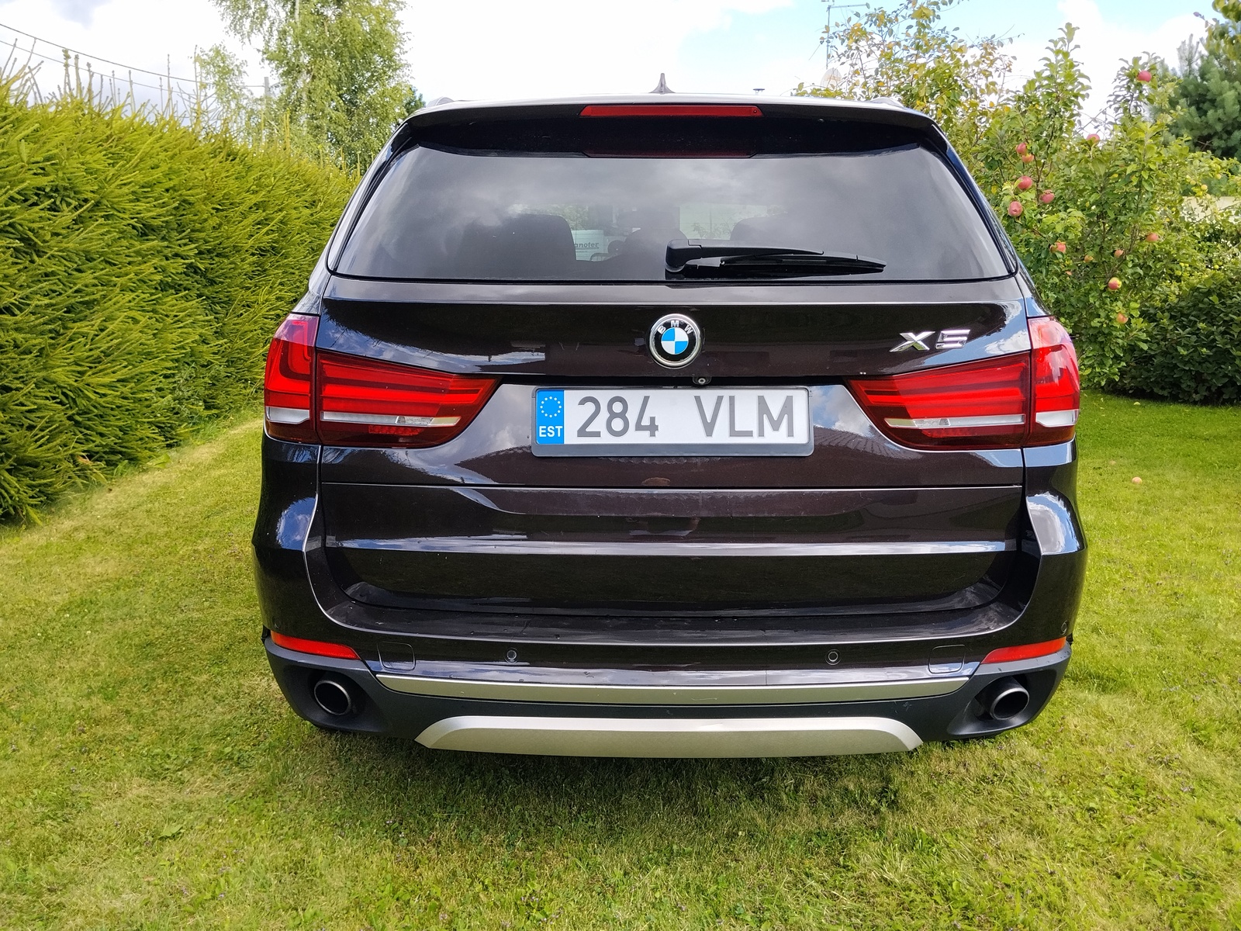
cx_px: 620
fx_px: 1040
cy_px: 466
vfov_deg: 48.2
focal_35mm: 29
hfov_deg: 61.7
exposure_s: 1/426
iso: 50
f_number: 1.8
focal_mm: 4.22
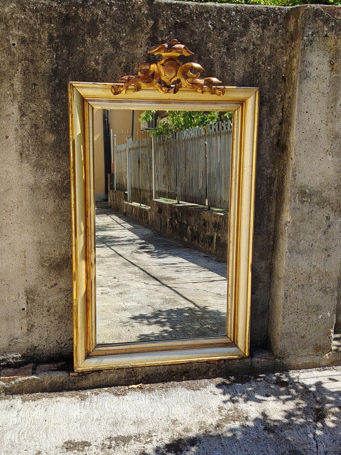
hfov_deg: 34.3
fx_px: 552
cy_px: 228
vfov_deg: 44.8
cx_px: 170
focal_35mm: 42
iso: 100
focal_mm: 5.25
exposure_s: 1/775
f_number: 1.75
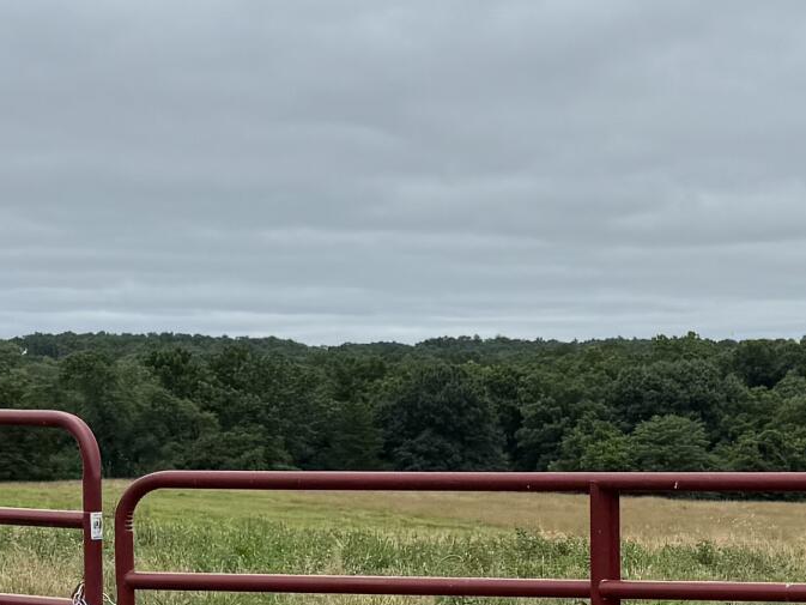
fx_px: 2492
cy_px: 581
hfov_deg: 18.1
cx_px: 704
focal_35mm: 107
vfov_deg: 13.7
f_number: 1.78
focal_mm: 6.76
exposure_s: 1/2959
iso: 80
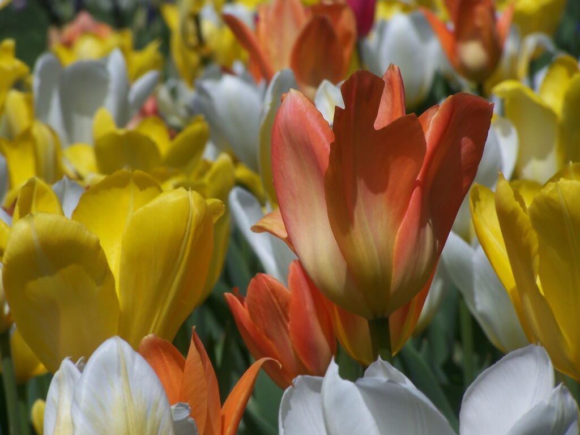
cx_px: 290
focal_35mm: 238
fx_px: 3988
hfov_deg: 8.3
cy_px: 218
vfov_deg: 6.2
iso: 80
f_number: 6.3
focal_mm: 39.5
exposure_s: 1/1000
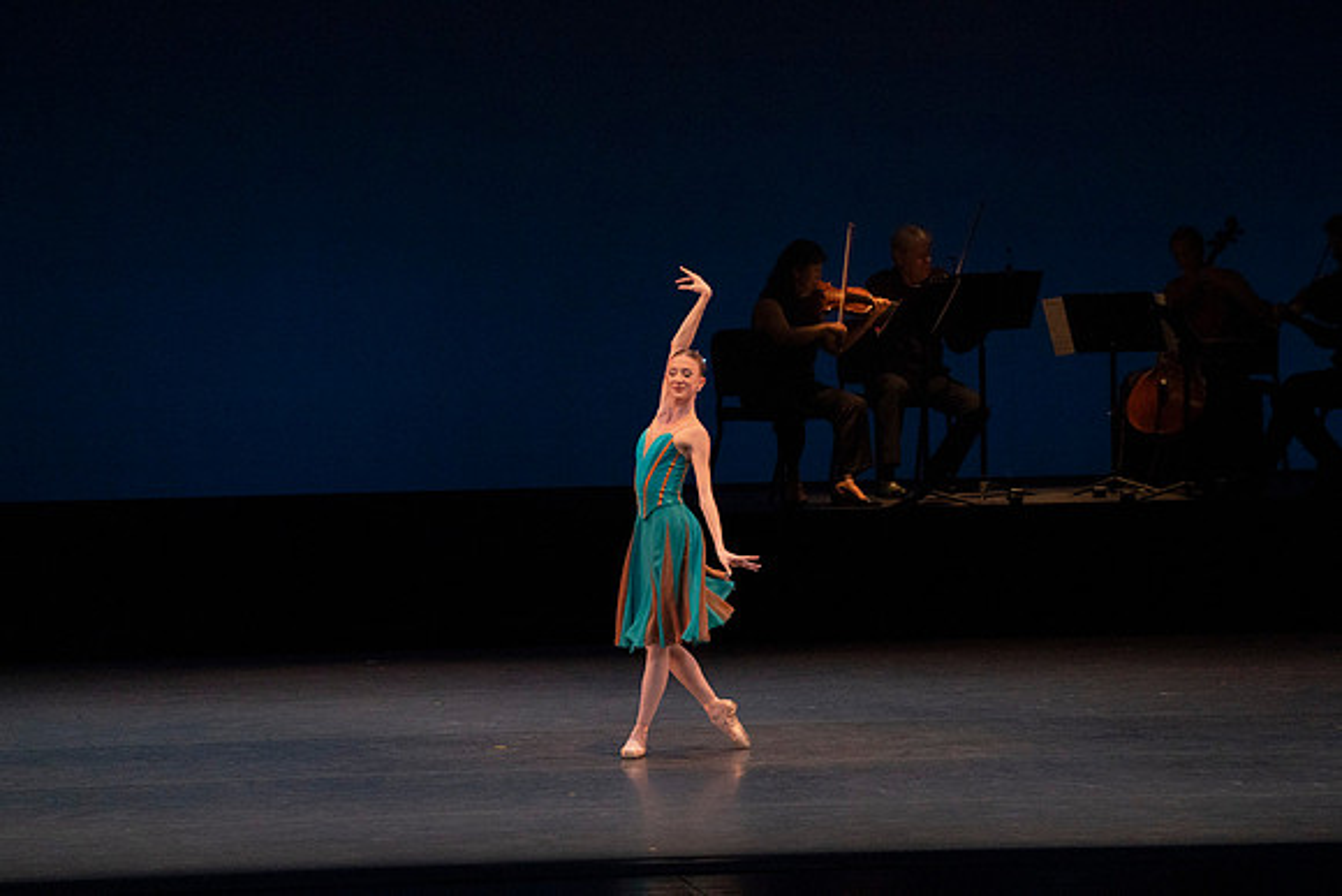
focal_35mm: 256
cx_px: 671
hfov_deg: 8.0
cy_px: 448
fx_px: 9545
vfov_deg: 5.4
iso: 8000
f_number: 7.1
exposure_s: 1/400
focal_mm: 256
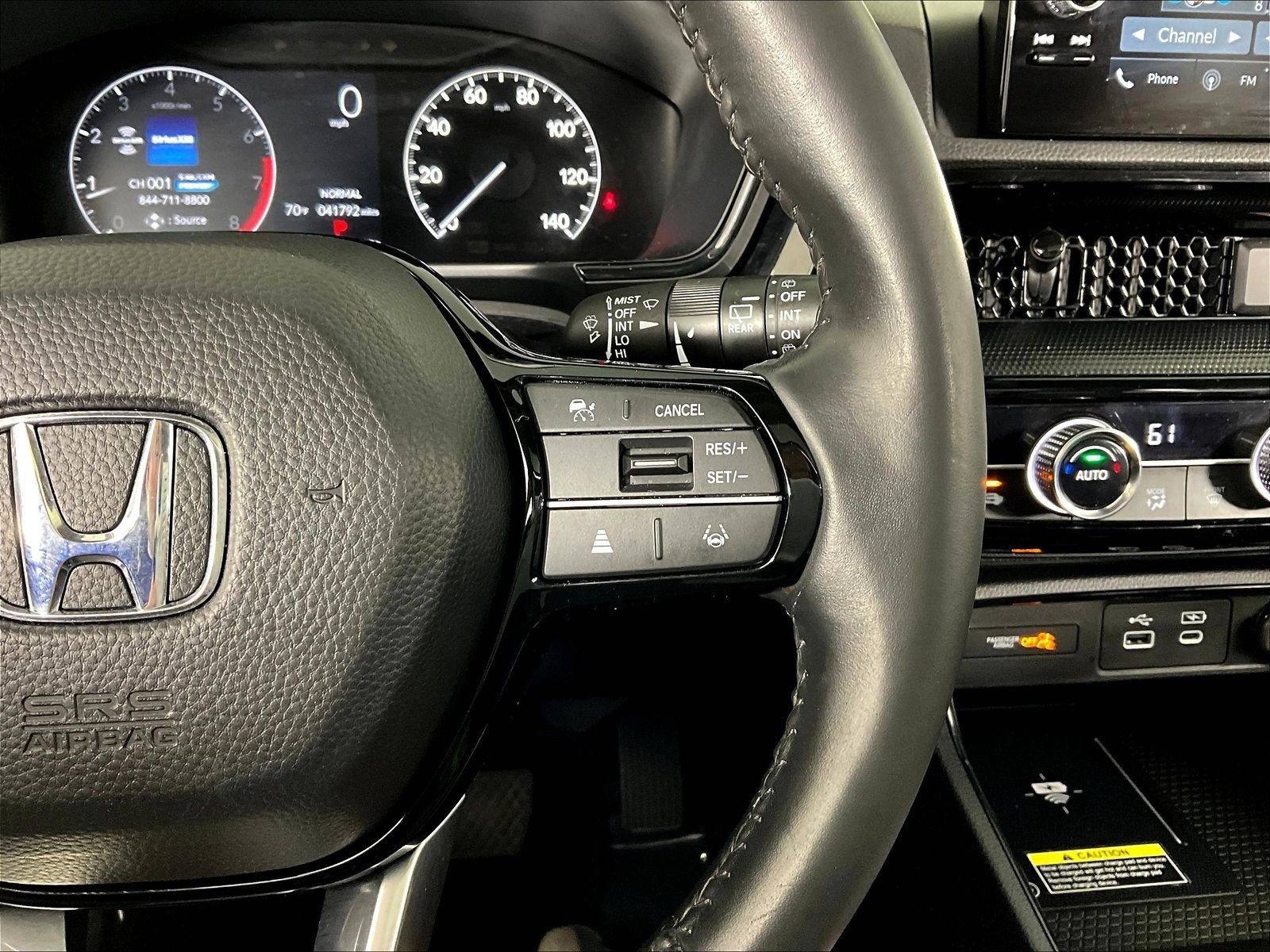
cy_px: 476
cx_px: 635
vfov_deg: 48.2
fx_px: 1064
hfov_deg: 61.7
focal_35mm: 29
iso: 320
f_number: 1.8
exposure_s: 1/50
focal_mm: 3
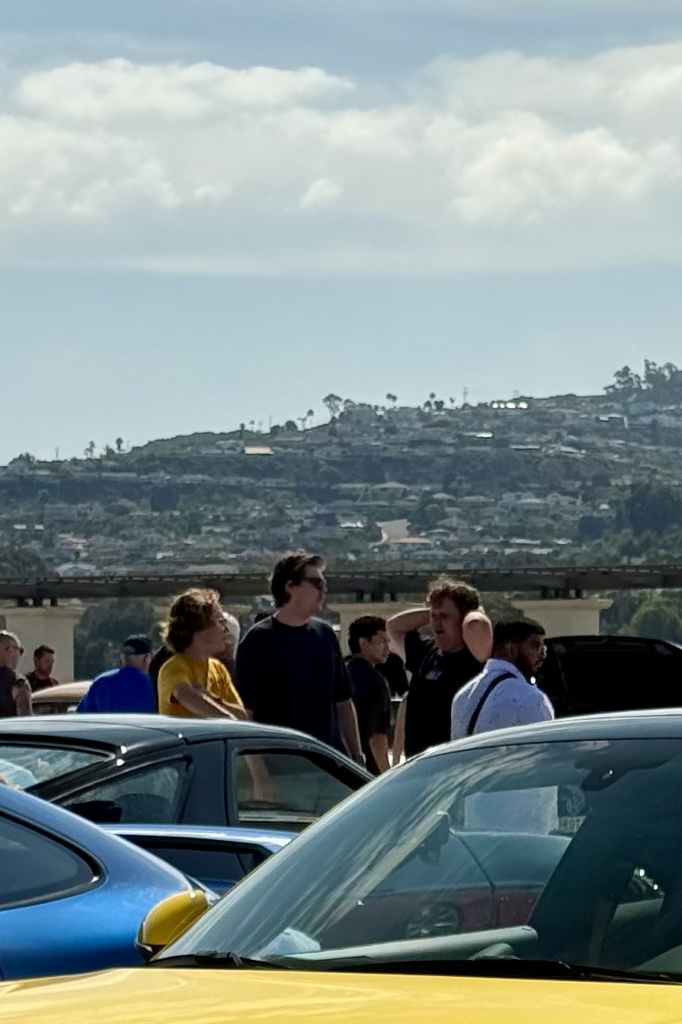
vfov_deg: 14.0
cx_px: 509
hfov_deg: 9.6
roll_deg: +0.1
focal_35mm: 143
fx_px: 4065
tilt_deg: -6.1
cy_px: 1167
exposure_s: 1/3704
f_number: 1.78
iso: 100
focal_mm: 6.76
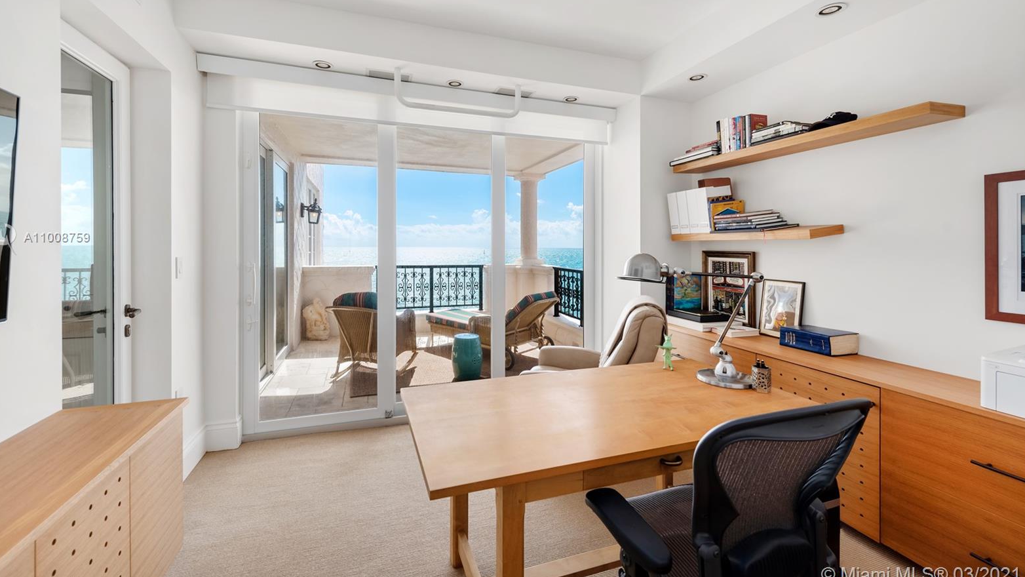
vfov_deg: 70.0
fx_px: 408
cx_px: 510
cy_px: 238
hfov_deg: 103.0
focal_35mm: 15
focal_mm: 14
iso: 200
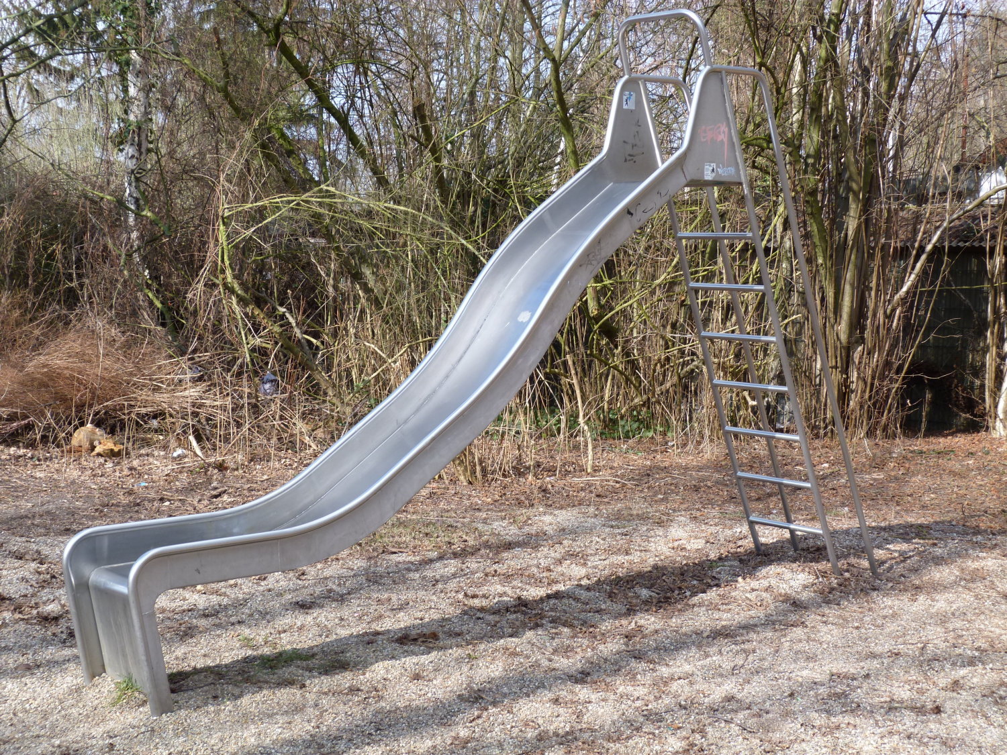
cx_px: 504
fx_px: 1484
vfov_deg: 28.6
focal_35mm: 51
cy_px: 378
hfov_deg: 37.5
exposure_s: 1/200
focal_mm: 9.2
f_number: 4
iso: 80
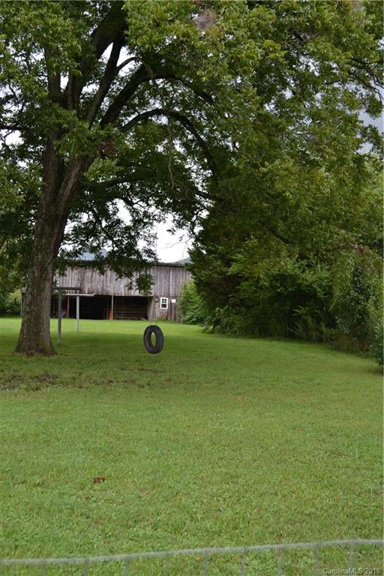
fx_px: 720
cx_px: 192
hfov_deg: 29.9
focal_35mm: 45
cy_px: 288
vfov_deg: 43.6
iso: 125
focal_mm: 30
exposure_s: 1/200
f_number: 4.5
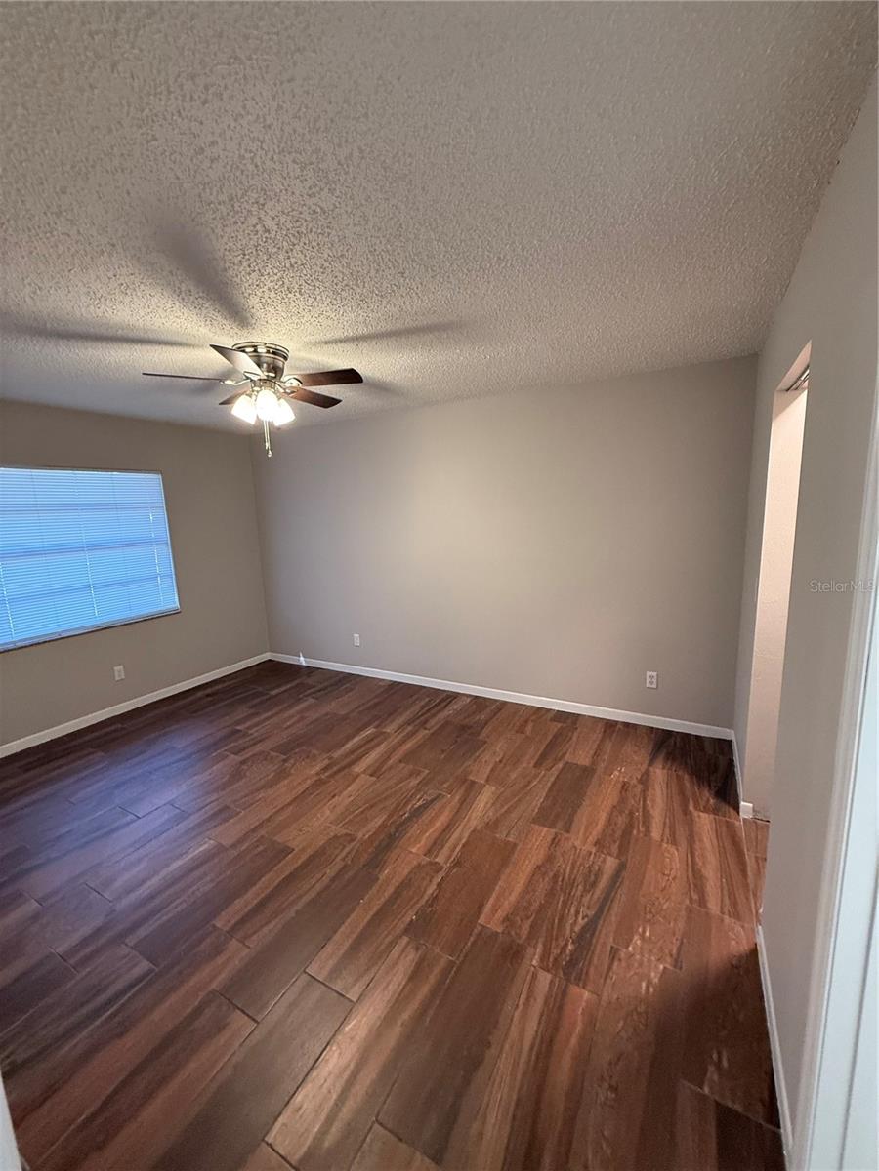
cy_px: 586
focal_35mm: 14
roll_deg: +1.9
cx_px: 440
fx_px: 474
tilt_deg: -8.8
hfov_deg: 85.7
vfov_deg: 102.1
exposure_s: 1/60
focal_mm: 2.22
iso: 400
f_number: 2.2
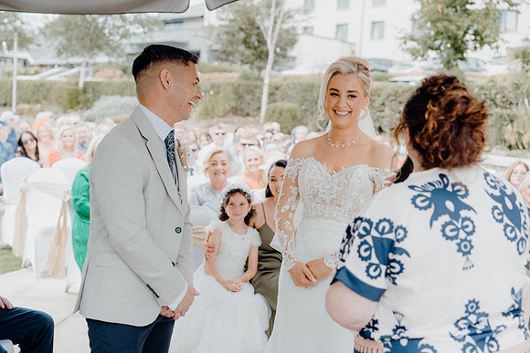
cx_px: 265
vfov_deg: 25.5
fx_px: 780
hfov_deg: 37.5
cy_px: 176
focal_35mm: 53
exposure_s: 1/200
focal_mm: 53
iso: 125
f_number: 3.5
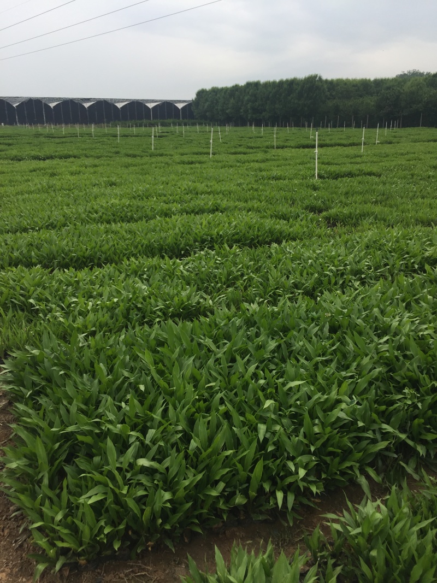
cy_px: 292
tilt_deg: -17.8
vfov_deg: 61.7
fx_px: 488
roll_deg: +1.6
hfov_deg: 48.2
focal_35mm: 29
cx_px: 218
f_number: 2.2
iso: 32
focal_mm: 4.15
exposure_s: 1/879
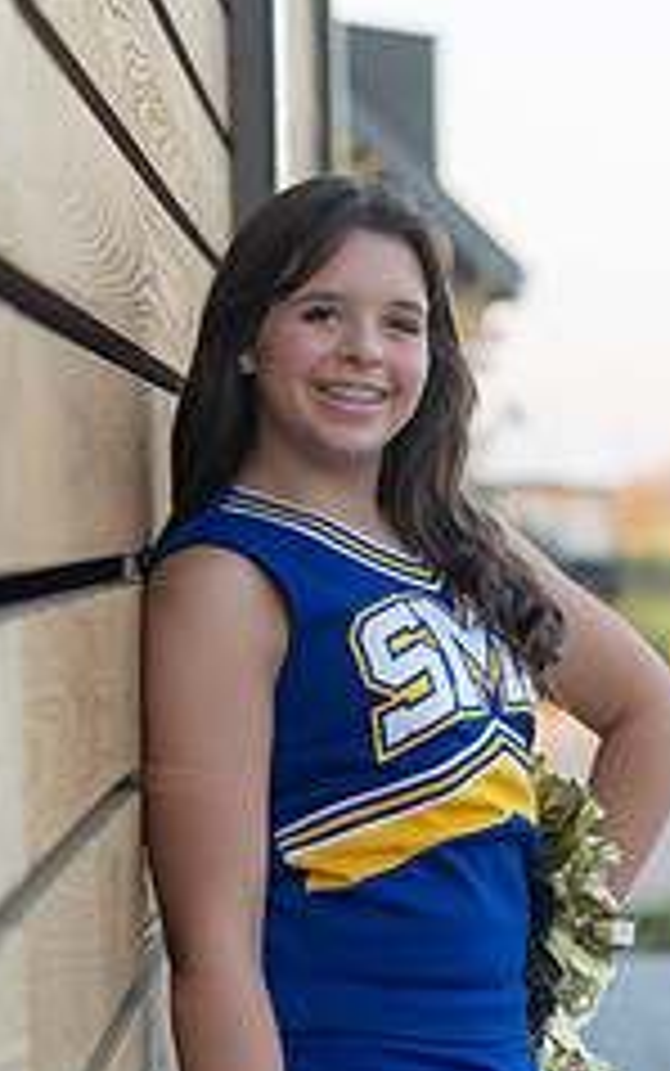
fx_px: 3939
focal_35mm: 135
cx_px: 409
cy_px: 634
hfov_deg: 9.7
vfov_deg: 15.5
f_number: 2.8
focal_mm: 70
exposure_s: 1/320
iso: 400
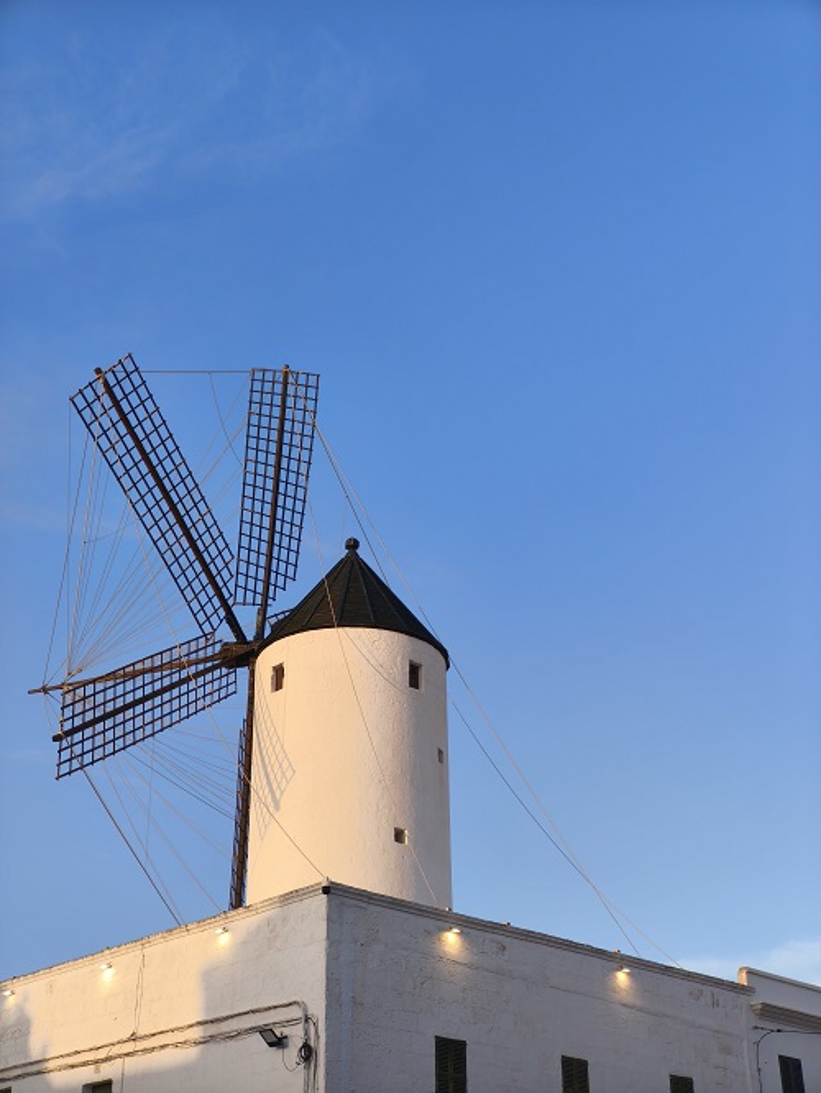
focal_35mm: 50
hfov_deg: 29.1
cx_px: 410
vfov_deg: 38.2
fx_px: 1580
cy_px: 546
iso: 64
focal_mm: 7.1
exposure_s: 1/250
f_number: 1.9
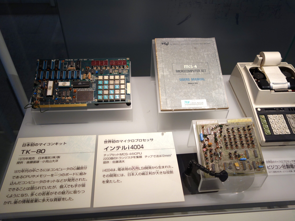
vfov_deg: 45.4
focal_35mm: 31
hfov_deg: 58.3
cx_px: 153
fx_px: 264
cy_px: 108
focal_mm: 10.4
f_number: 1.8
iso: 125
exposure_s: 1/40
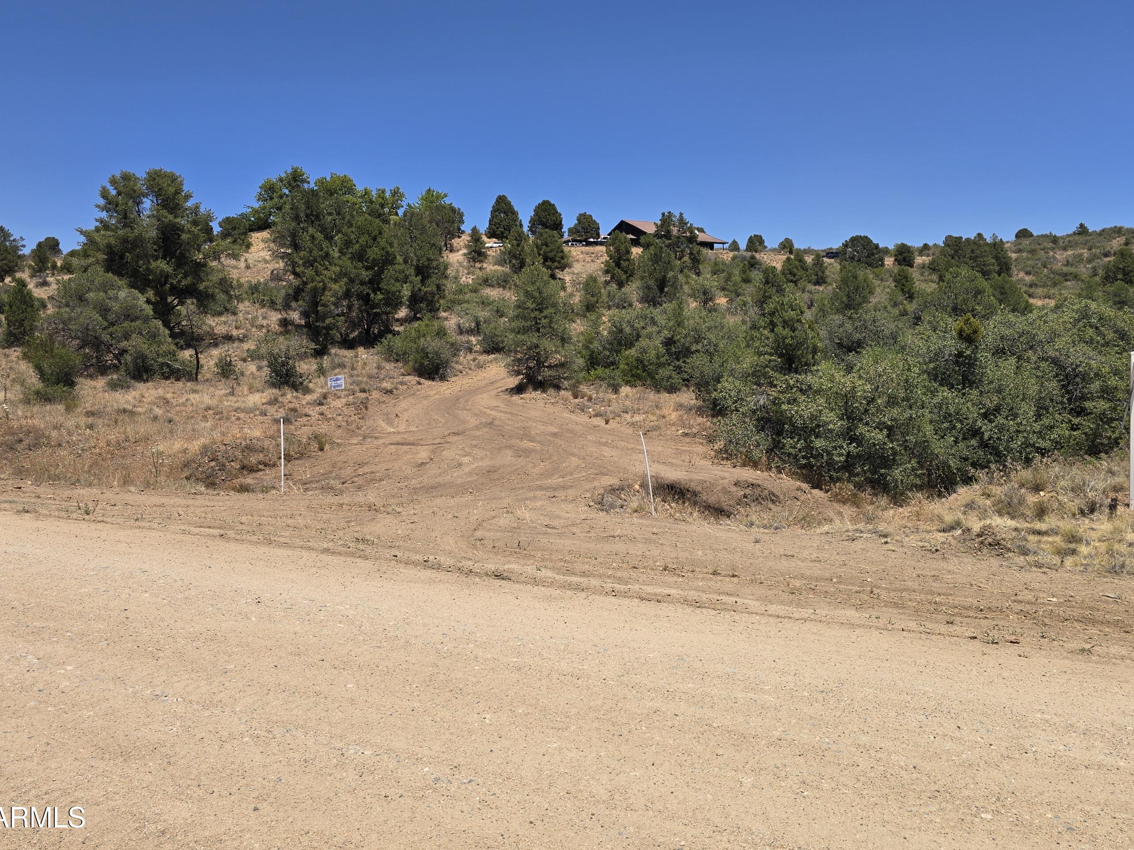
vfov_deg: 51.2
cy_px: 364
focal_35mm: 27
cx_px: 583
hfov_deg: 65.3
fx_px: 885
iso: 12
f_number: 1.7
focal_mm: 6.3
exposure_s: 1/1117
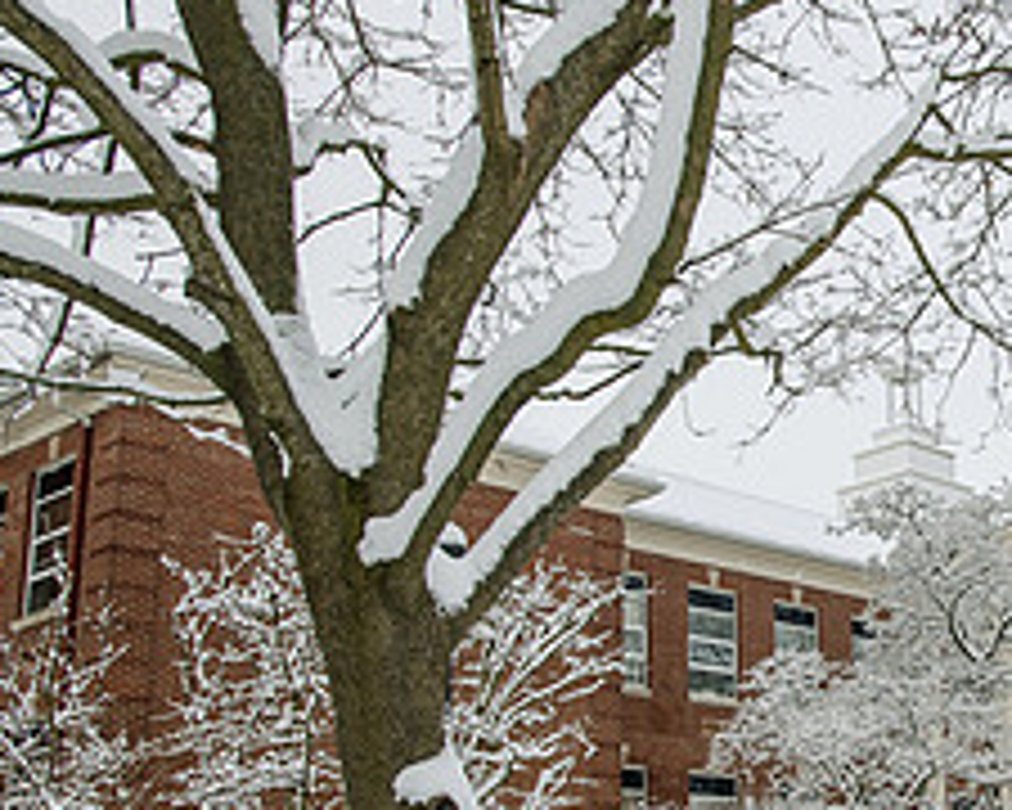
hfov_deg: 28.7
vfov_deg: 26.0
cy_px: 565
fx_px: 1737
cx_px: 1174
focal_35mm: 58
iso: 200
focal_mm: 24
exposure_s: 1/320
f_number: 4.5
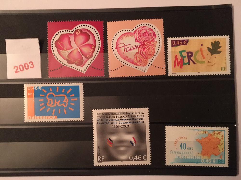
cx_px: 120
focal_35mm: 29
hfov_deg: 61.7
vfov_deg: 48.2
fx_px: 202
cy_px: 90
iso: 800
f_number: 2.2
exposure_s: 1/17
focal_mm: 4.15
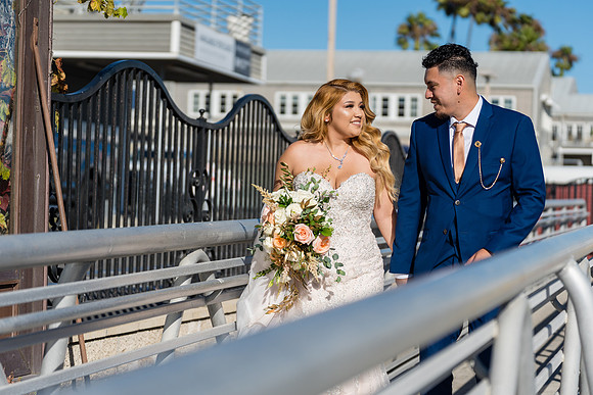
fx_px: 1483
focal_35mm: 90
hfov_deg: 22.6
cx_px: 296
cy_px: 198
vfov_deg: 15.2
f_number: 2.8
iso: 100
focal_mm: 90
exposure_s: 1/8000
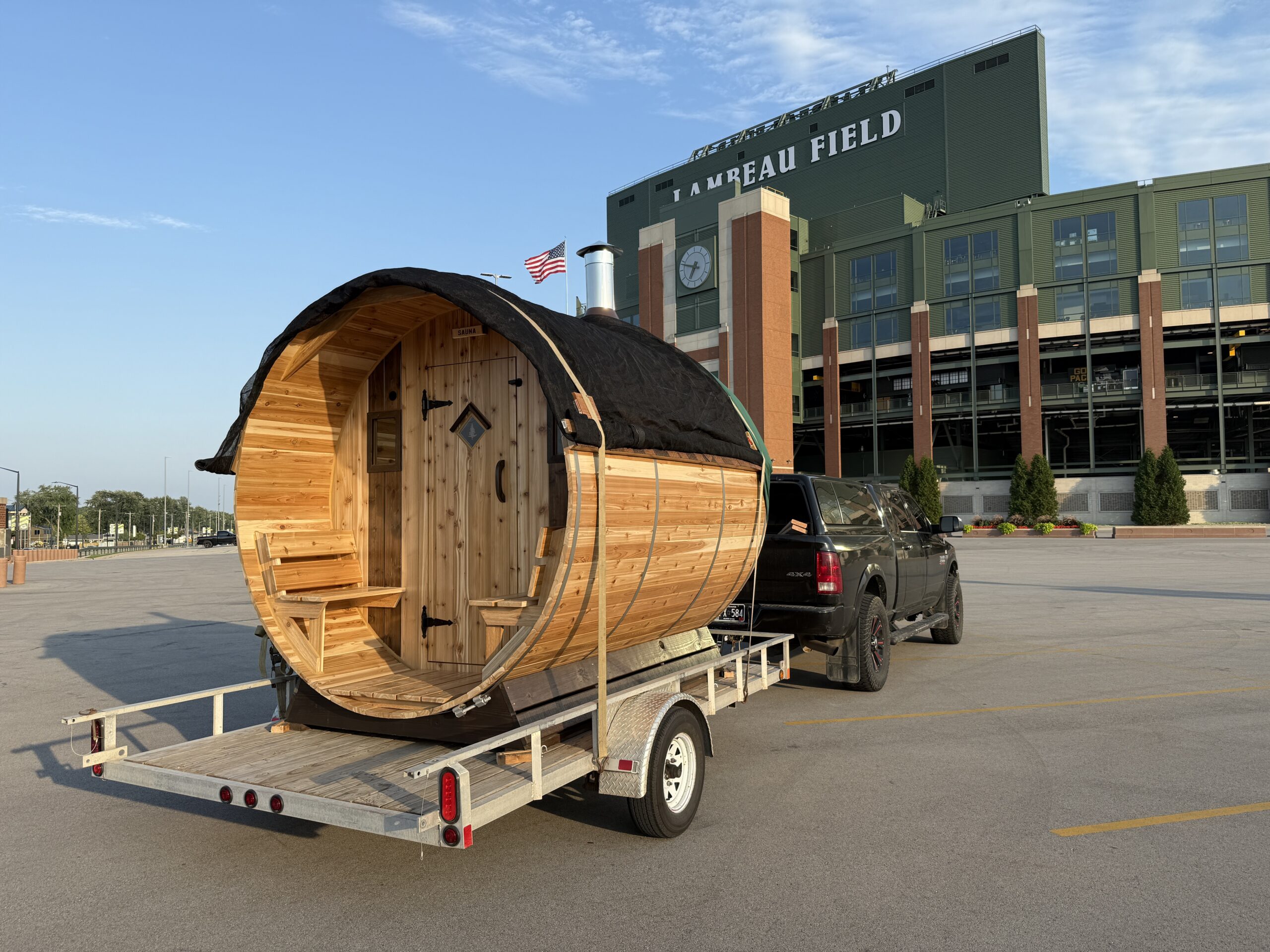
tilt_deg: +3.0
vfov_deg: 56.8
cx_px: 635
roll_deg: +0.3
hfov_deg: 71.6
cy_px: 476
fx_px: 881
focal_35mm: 24
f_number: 1.78
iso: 80
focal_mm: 6.76
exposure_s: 1/1855
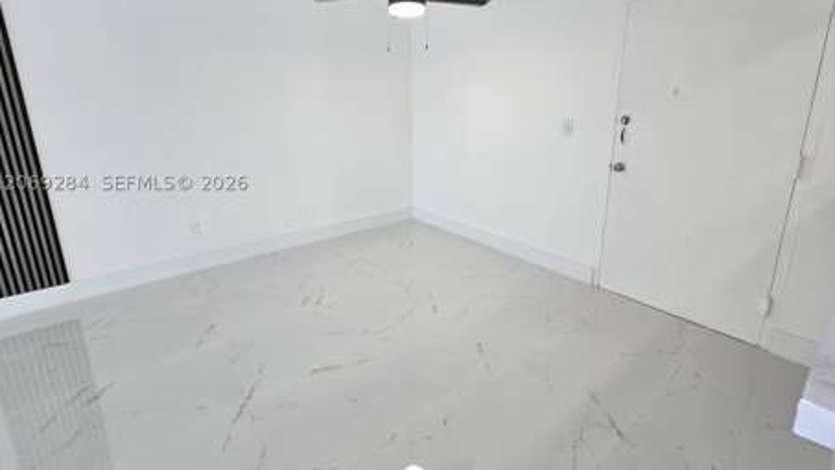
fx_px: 332
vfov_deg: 69.7
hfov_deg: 103.0
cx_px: 417
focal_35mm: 15
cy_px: 182
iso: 50
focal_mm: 2.2
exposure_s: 1/60
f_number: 2.2
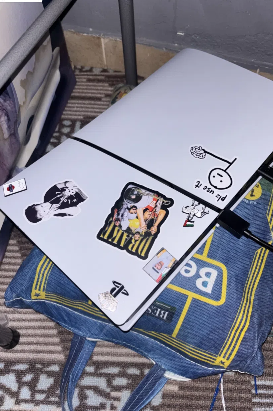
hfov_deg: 43.5
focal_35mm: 30
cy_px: 198
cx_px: 156
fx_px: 341
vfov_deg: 61.9
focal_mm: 5.96
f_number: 1.6
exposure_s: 1/42
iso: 40
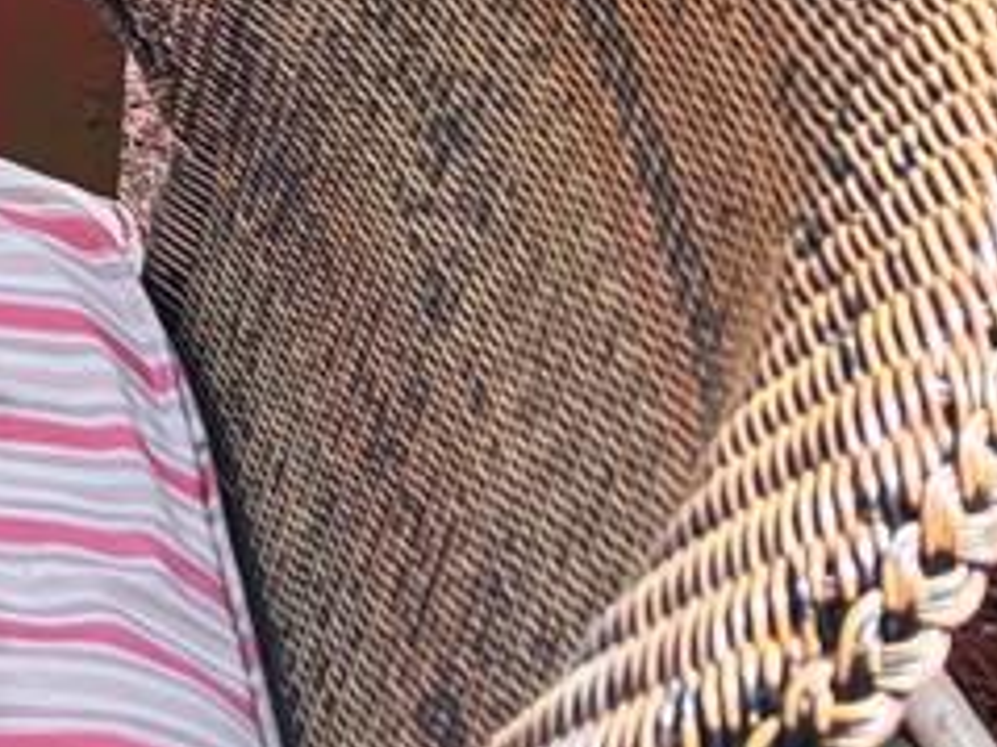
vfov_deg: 7.7
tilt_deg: -10.1
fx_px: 5009
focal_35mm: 174
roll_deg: -0.9
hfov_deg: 9.4
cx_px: -1785
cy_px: -1327
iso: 64
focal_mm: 5.96
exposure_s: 1/158
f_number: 1.6
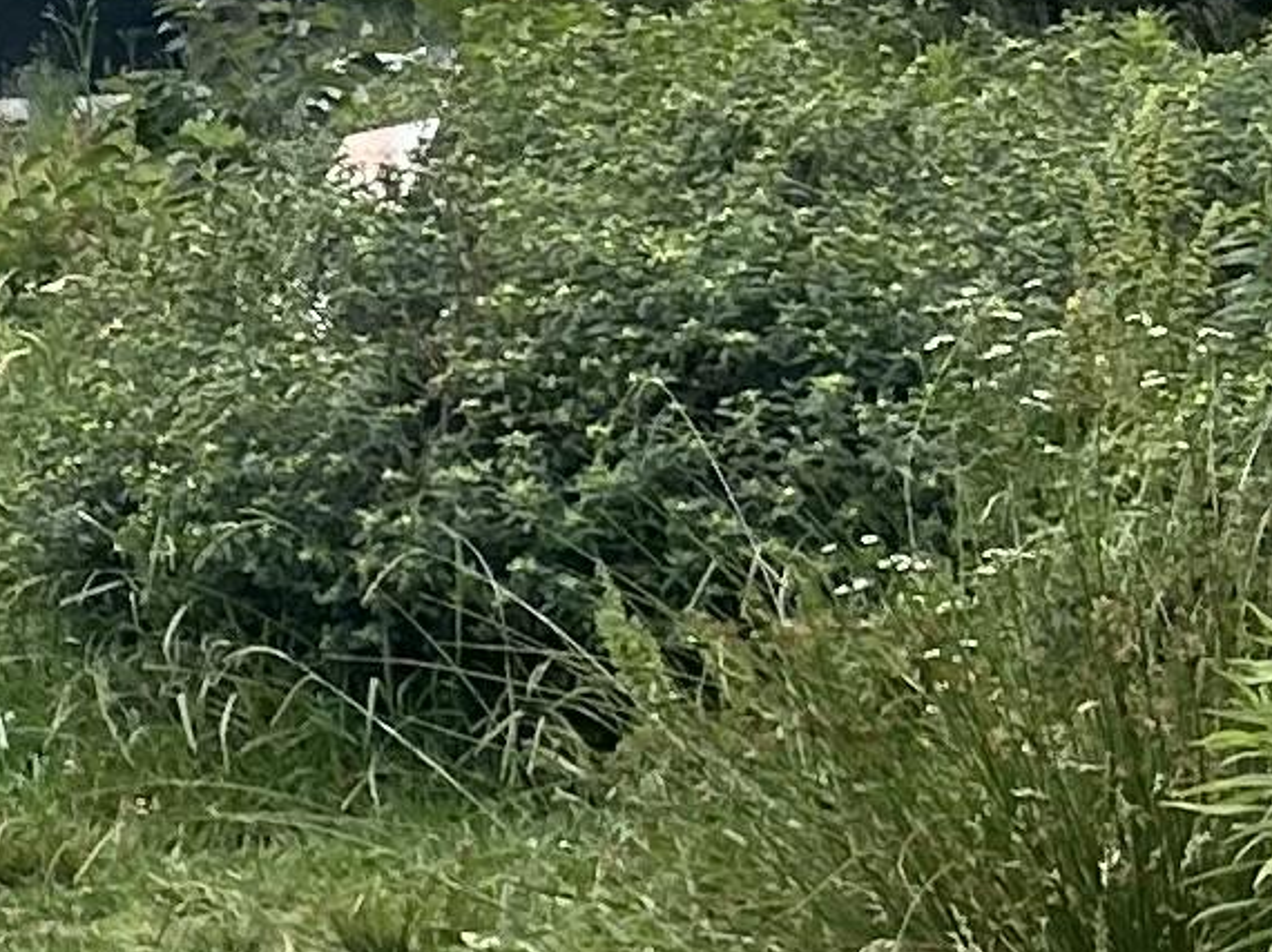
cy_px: 698
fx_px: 6758
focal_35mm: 184
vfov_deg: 8.1
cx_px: -2419
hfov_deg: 8.9
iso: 50
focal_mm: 5.7
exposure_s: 1/3968
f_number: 1.5
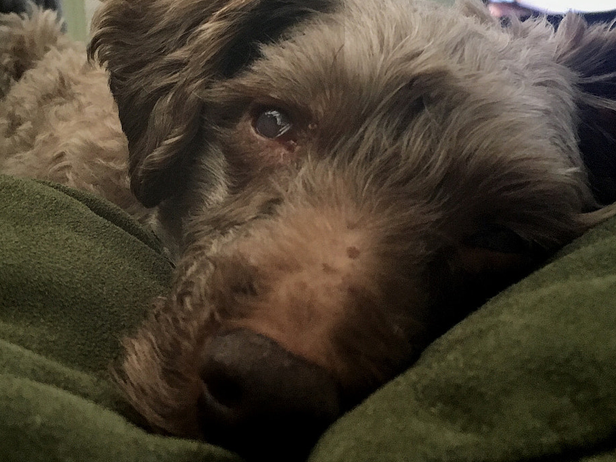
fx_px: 907
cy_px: 171
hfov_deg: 37.2
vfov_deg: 28.4
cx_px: 225
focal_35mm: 51
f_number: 2.2
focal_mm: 4.15
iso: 200
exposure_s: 1/30
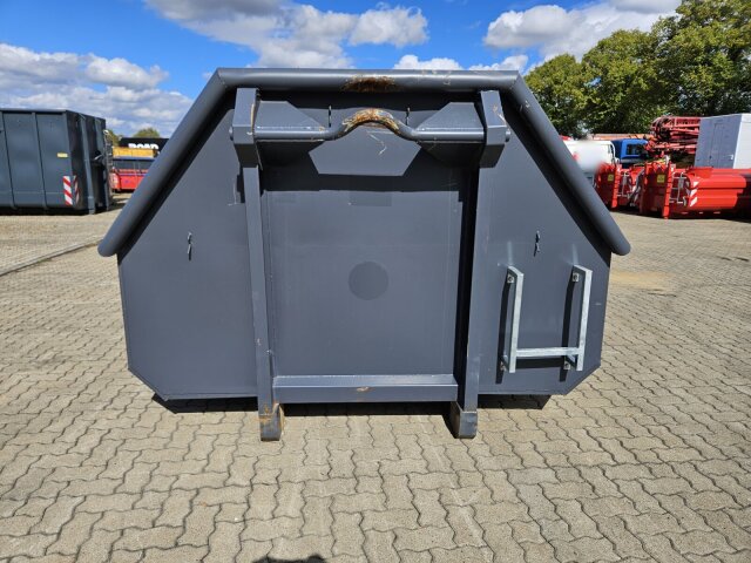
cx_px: 376
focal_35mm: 23
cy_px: 282
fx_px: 499
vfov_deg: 58.9
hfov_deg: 73.9
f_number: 1.8
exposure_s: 1/2151
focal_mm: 5.4
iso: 25
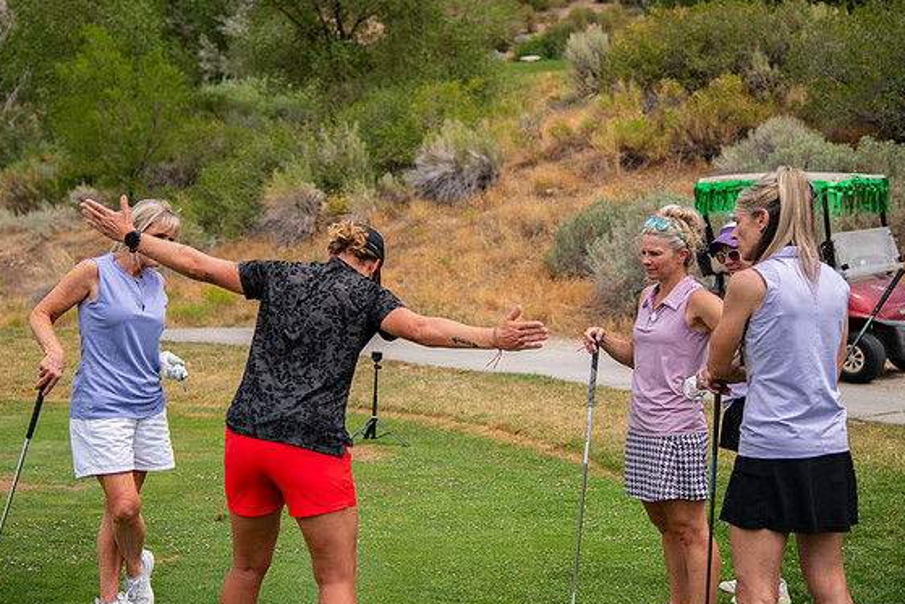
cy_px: 296
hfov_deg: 31.0
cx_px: 463
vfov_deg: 20.9
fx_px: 1634
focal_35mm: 65
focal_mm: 58
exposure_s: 1/2500
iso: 200
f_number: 4
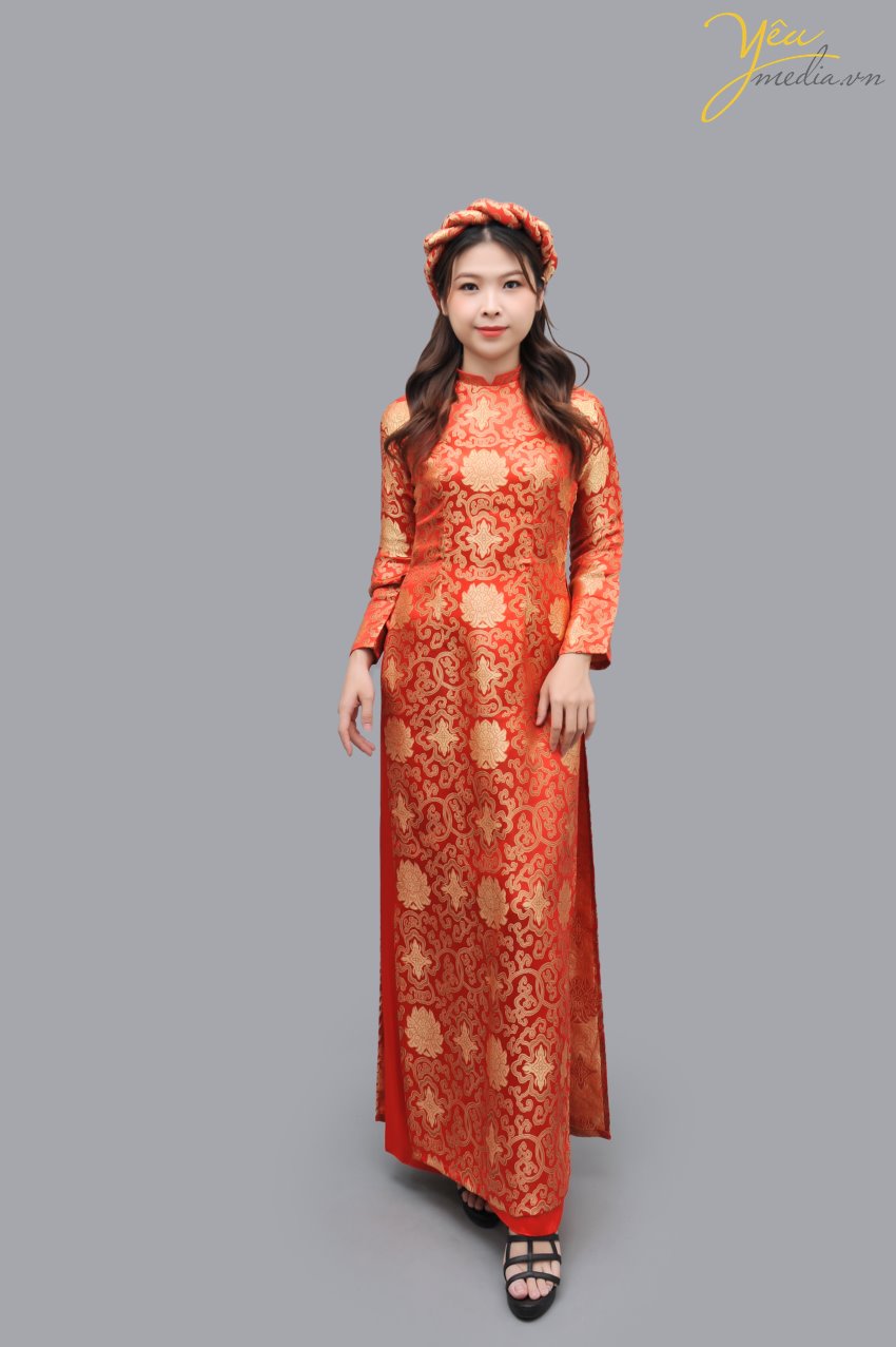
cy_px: 674
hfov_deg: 33.4
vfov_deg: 48.5
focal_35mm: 40
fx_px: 1495
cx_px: 448
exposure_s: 1/200
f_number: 7.1
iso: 250
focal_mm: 40
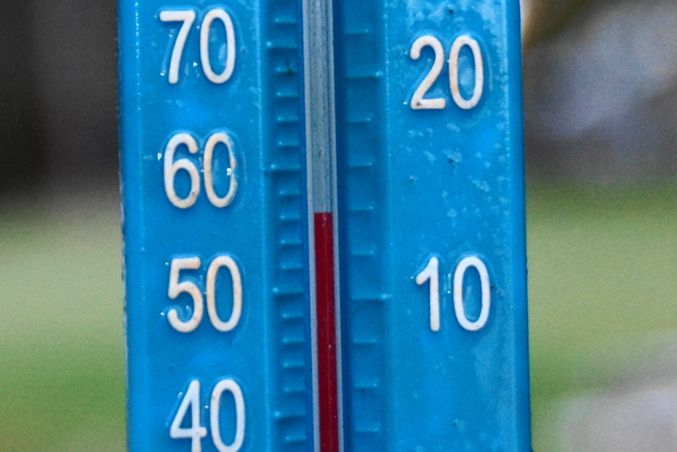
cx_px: 338
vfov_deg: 16.6
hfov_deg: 24.6
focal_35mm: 82
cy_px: 226
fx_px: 1552
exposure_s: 1/100
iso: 1000
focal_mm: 55
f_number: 5
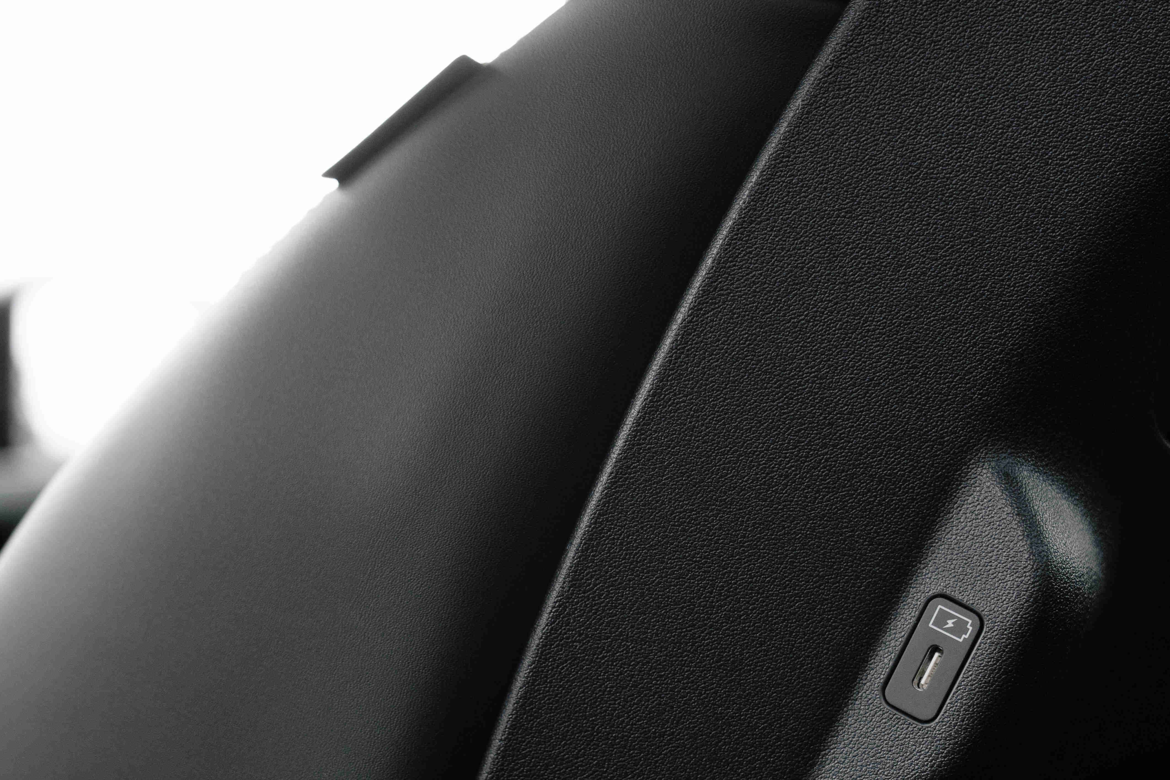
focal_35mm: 76
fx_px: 2470
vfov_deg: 17.8
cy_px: 630
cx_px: 594
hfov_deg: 26.7
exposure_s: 1/400
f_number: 3.5
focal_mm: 46
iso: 800
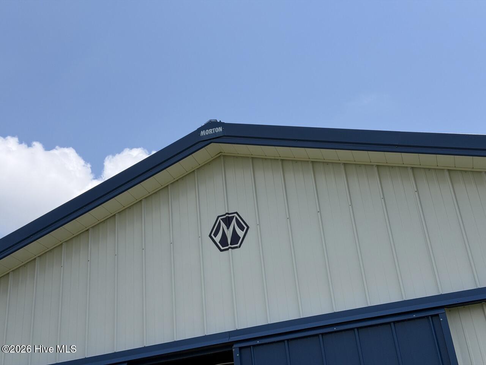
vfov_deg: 30.3
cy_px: 182
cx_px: 243
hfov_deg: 39.7
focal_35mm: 48
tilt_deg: +21.9
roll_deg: +8.8
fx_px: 674
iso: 64
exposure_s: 1/7874
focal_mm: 6.76
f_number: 1.78
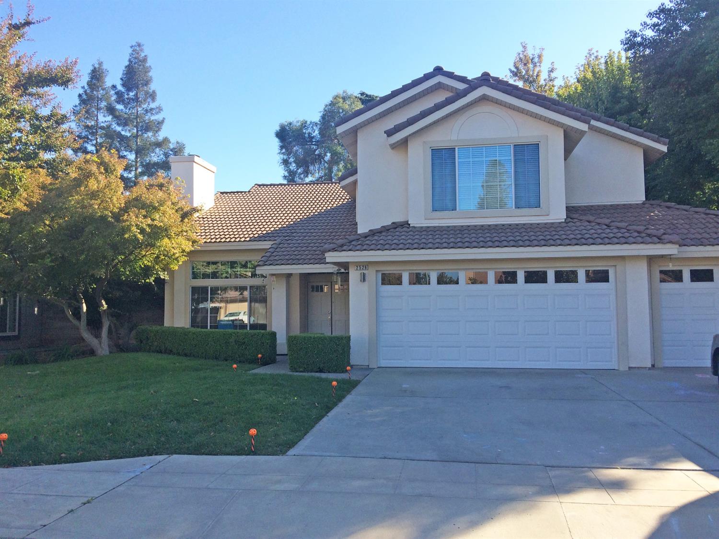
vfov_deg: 48.2
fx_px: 602
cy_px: 270
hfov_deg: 61.7
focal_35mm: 29
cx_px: 360
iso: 32
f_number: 2.2
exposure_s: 1/912
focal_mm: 4.15
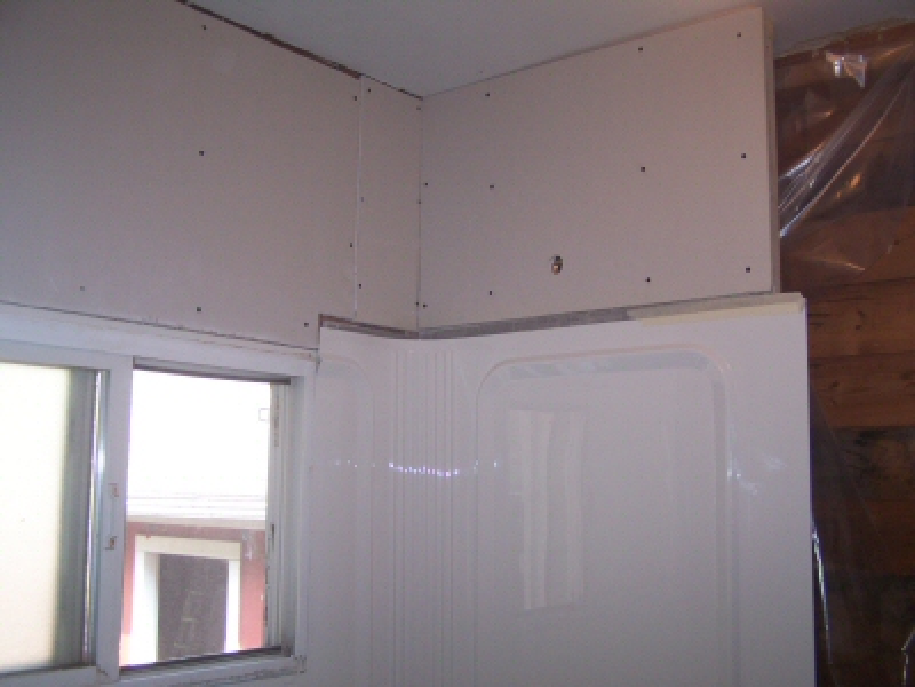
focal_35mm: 38
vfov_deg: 37.7
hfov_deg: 49.0
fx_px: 1004
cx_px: 458
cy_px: 344
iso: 140
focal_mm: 6.3
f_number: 2.8
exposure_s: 1/60
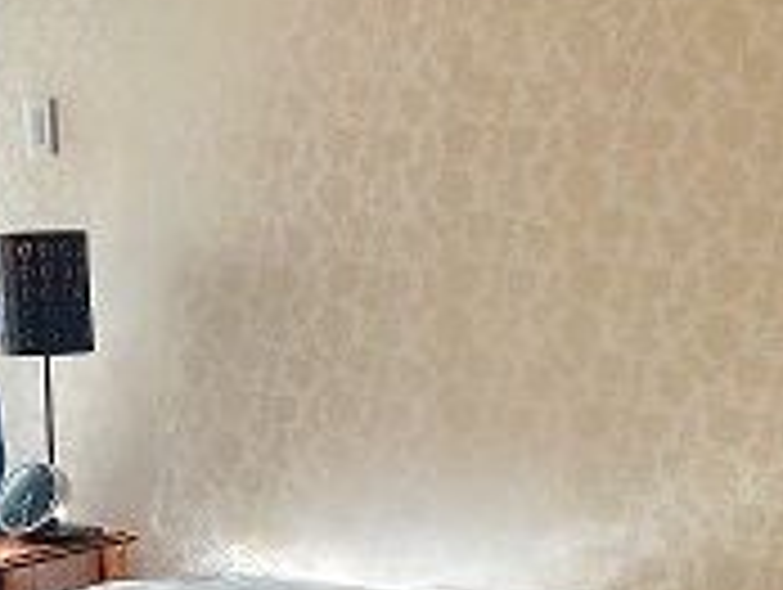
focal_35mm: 81
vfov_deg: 18.1
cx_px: 346
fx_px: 1835
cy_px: 491
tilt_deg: -6.6
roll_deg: +0.7
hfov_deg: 24.1
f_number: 1.8
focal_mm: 4
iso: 32
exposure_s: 1/30
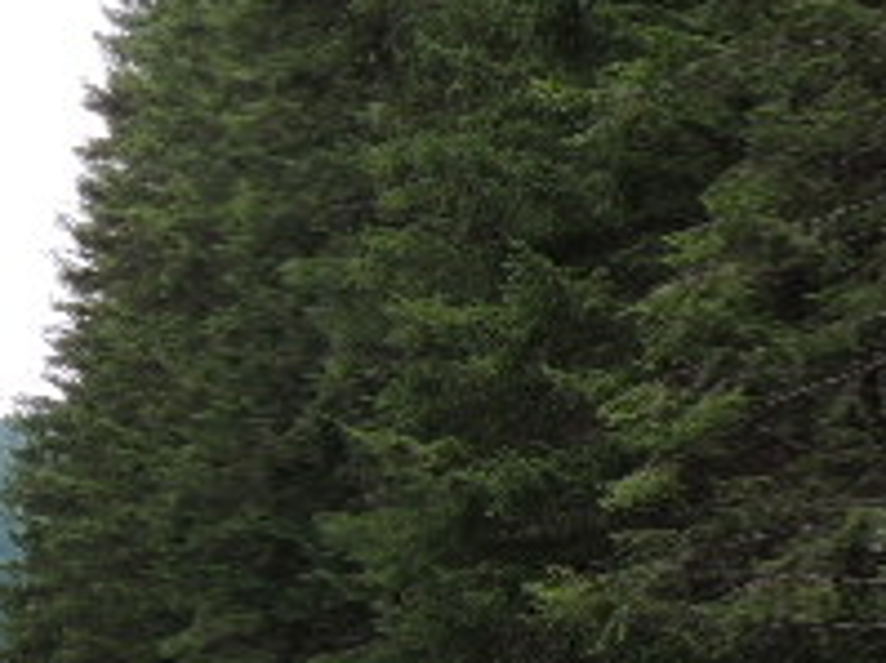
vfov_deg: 8.4
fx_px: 4528
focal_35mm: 177
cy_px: 196
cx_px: -9
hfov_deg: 11.1
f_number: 3.7
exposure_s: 1/125
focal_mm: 9.8
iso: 100
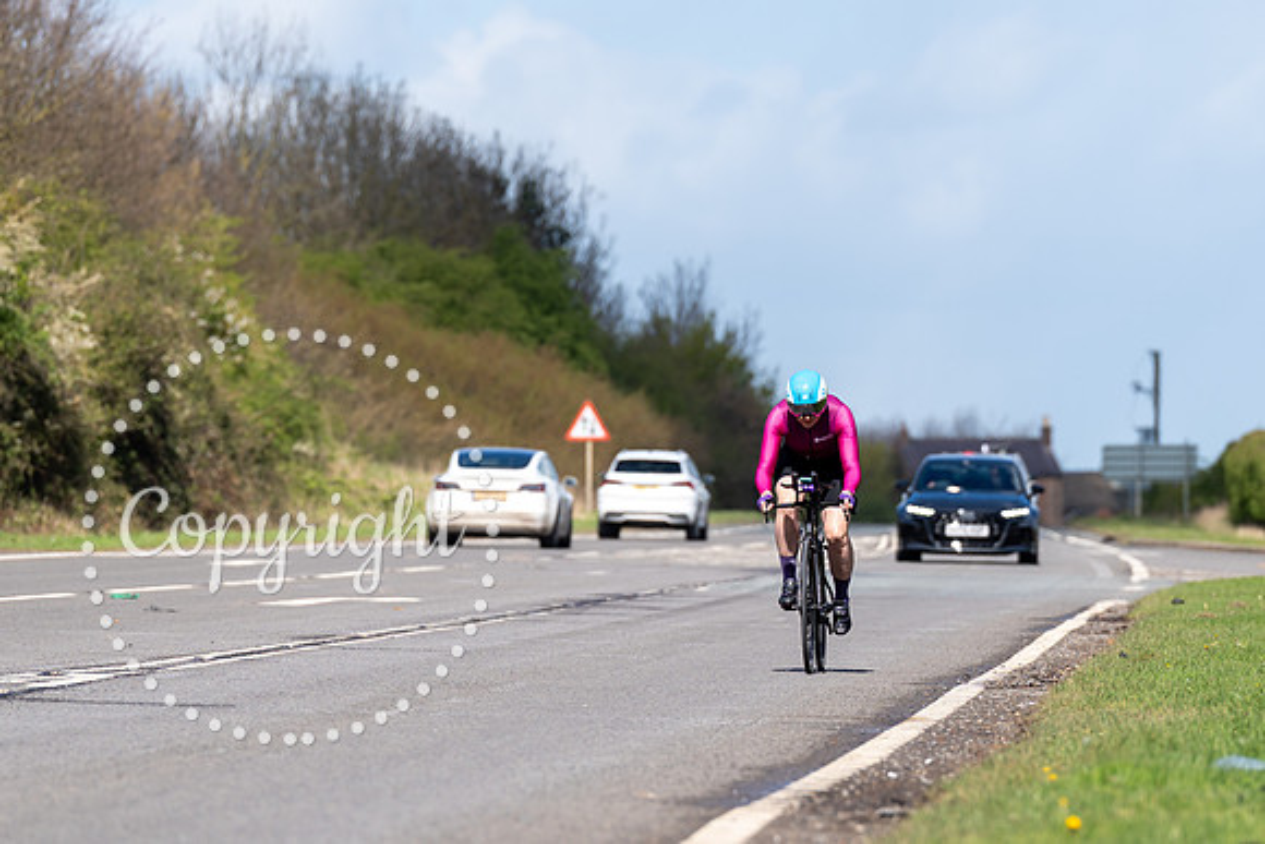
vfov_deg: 4.6
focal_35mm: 298
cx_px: 818
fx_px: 10460
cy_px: 405
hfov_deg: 6.9
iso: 125
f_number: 4
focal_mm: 200
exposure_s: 1/1000
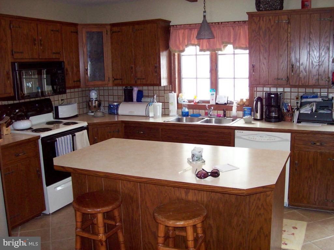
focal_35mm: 36
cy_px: 125
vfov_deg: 39.6
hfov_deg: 51.4
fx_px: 347
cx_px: 167
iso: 140
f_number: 2.7
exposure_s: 1/64
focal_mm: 6
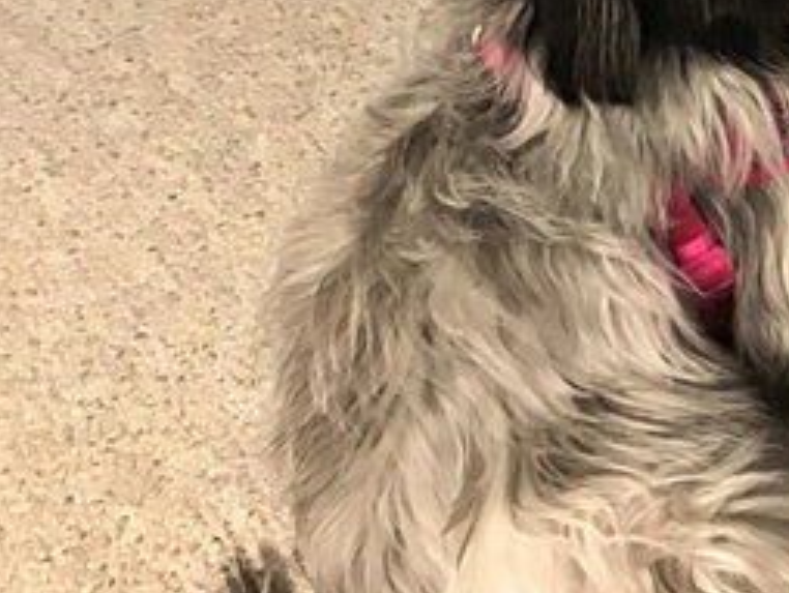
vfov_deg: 23.4
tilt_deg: -39.7
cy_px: 61
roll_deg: -2.1
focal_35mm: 61
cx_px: 714
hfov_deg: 30.2
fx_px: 1392
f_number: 2.4
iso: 500
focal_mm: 3.3
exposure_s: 1/15
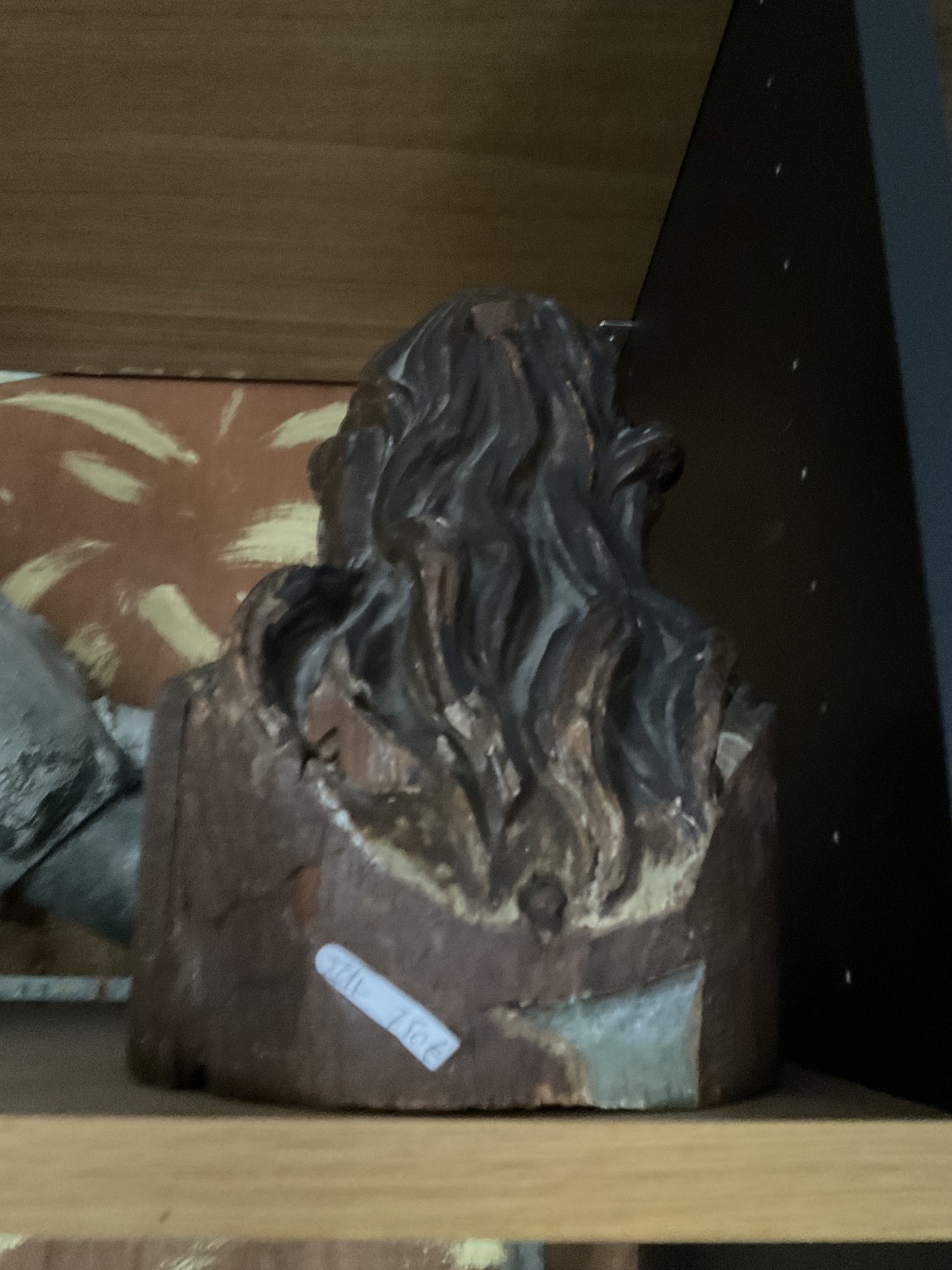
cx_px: 476
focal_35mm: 29
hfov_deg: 48.2
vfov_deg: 61.7
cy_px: 635
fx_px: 1063
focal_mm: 3
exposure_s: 1/17
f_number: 1.8
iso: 640
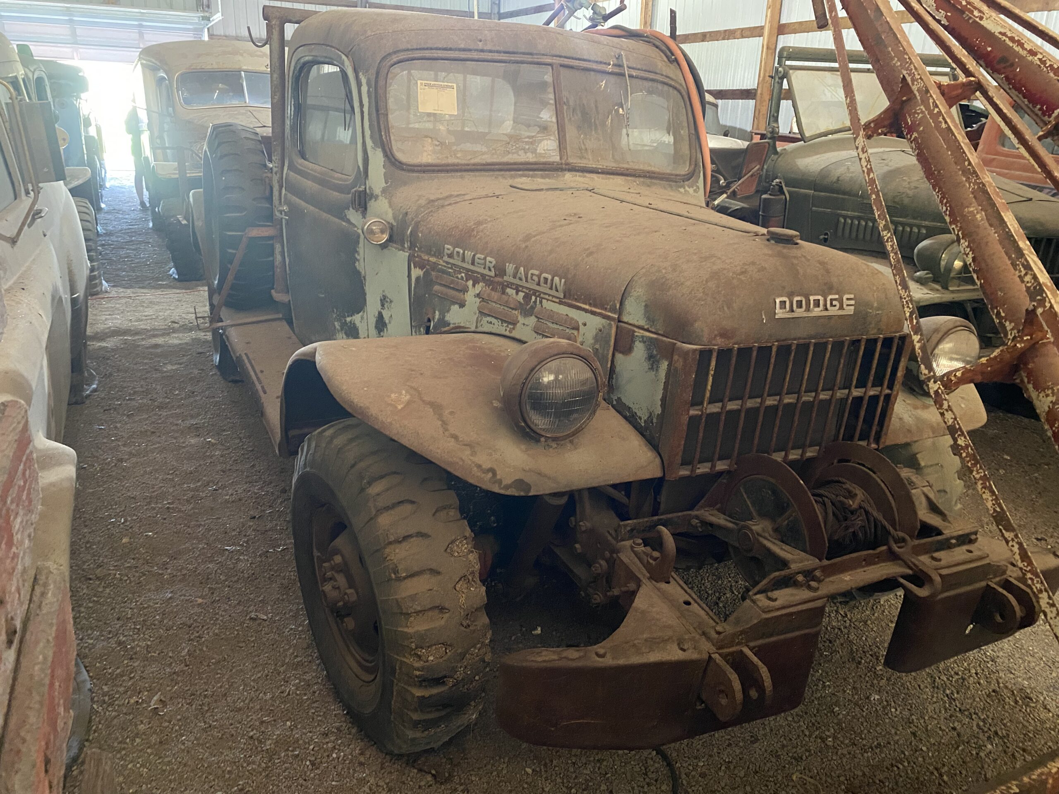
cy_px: 397
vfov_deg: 53.1
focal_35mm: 26
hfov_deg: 67.3
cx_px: 530
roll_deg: -1.6
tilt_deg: -19.9
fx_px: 795
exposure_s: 1/30
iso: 800
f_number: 1.8
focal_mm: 4.25
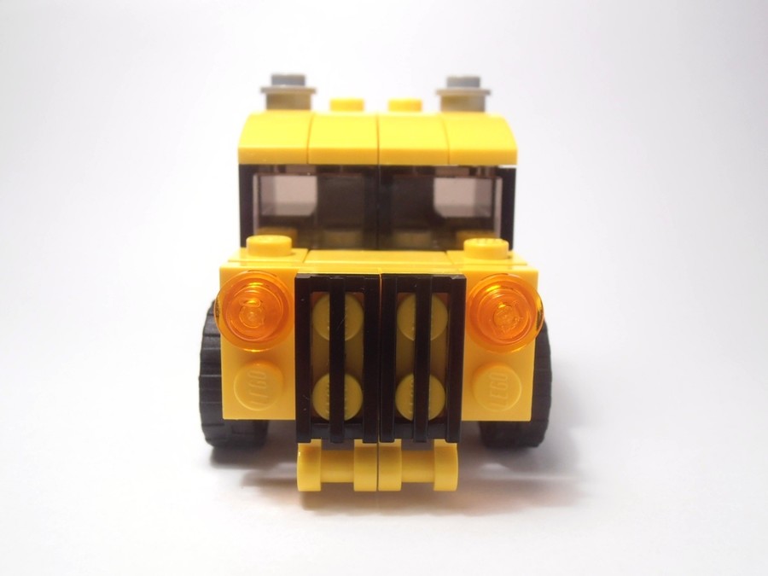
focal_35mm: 37
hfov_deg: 50.1
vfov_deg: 38.7
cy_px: 288
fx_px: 821
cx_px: 384
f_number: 3.9
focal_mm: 6.61
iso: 80
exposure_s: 1/40
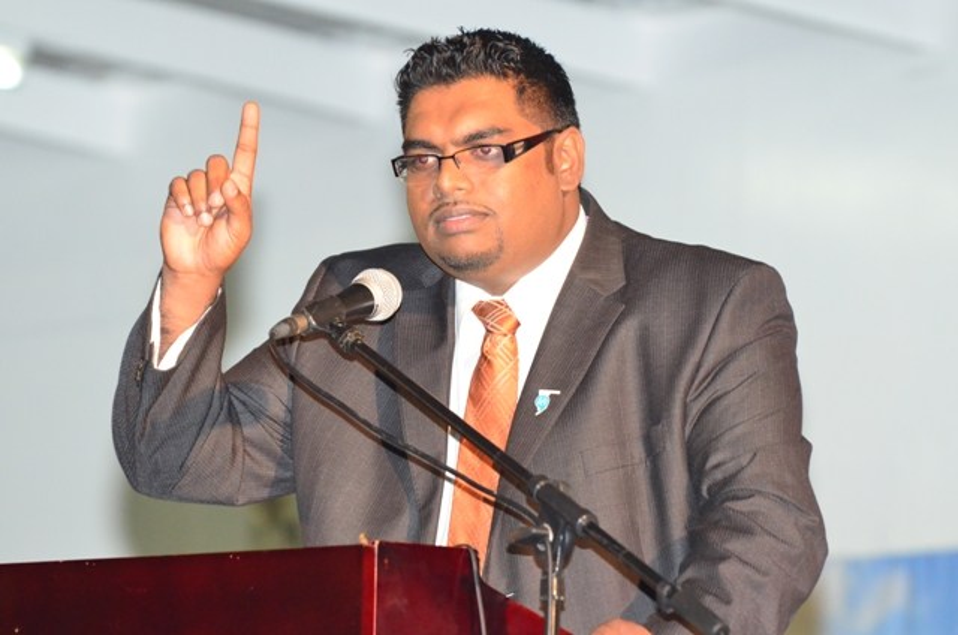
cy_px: 318
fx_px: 9561
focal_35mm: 360
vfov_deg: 3.8
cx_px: 479
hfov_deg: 5.7
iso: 3200
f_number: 8
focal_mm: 240
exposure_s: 1/125
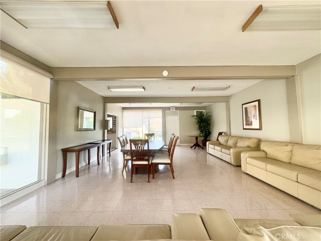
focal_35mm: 14
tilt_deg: +3.0
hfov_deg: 102.1
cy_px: 120
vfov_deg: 85.7
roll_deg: +1.0
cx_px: 160
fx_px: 130
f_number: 2.2
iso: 80
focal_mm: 2.22
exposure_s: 1/99
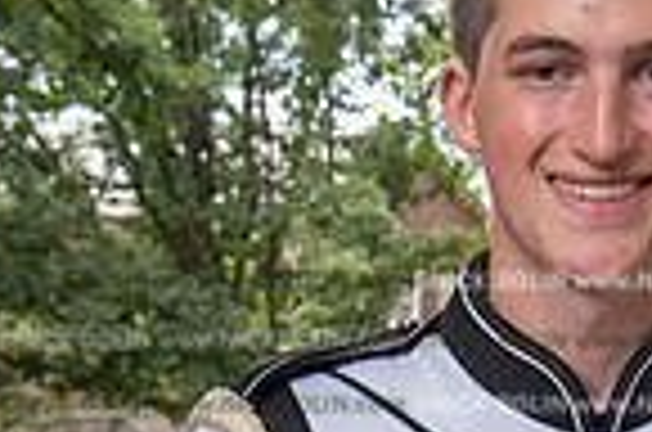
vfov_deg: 9.6
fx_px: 2476
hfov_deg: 14.8
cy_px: 711
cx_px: 616
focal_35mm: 137
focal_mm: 44
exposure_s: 1/100
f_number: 8
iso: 500
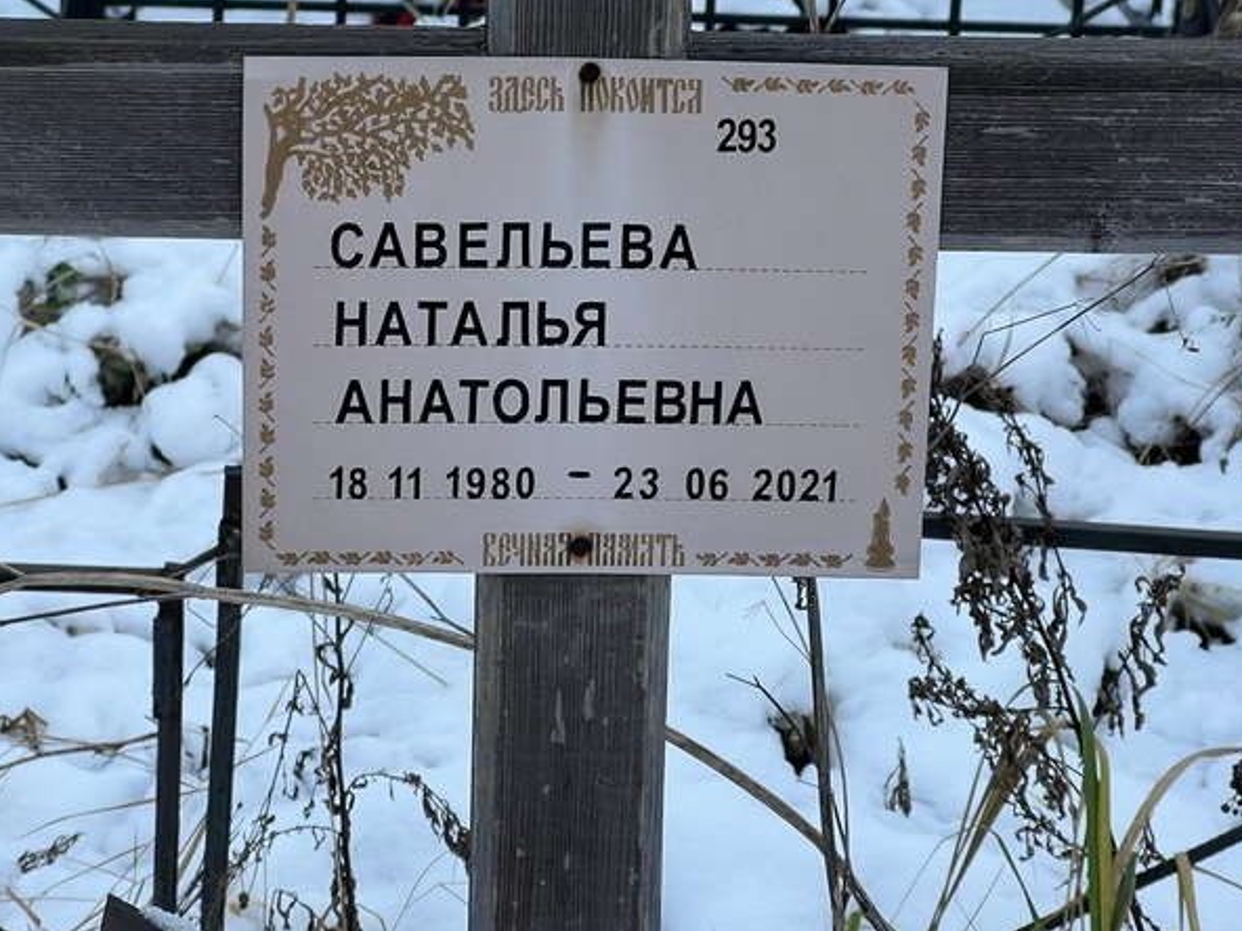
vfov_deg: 14.2
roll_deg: -1.9
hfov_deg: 18.9
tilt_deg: -17.3
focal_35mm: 104
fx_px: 3731
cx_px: 531
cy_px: 323
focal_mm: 9
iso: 32
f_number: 2.8
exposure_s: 1/99
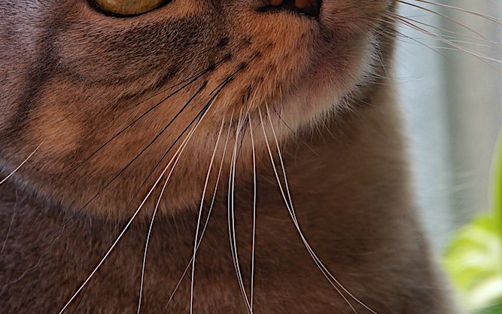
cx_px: 196
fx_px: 3807
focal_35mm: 278
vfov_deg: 4.7
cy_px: 56
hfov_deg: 7.5
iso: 200
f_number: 5.6
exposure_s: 1/160
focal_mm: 75
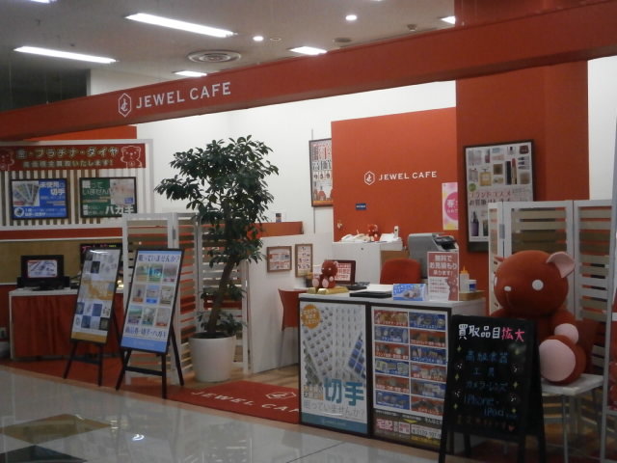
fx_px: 838
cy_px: 232
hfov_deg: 40.4
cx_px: 308
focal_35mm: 47
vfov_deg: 30.9
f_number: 3.4
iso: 640
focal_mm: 8.3
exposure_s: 1/250
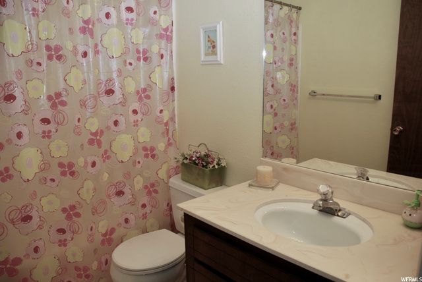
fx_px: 317
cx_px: 211
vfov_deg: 48.0
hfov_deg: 67.3
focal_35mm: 27
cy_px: 141
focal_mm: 18
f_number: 5
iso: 200
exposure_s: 1/60
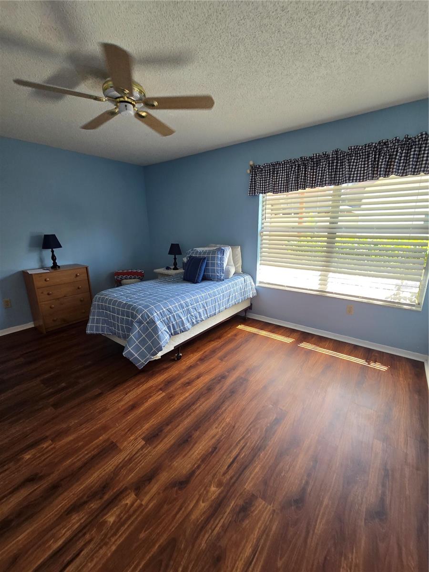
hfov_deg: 89.9
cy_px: 286
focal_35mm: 13
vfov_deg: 106.2
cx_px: 214
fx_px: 215
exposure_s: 1/100
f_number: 2.2
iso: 125
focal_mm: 2.2
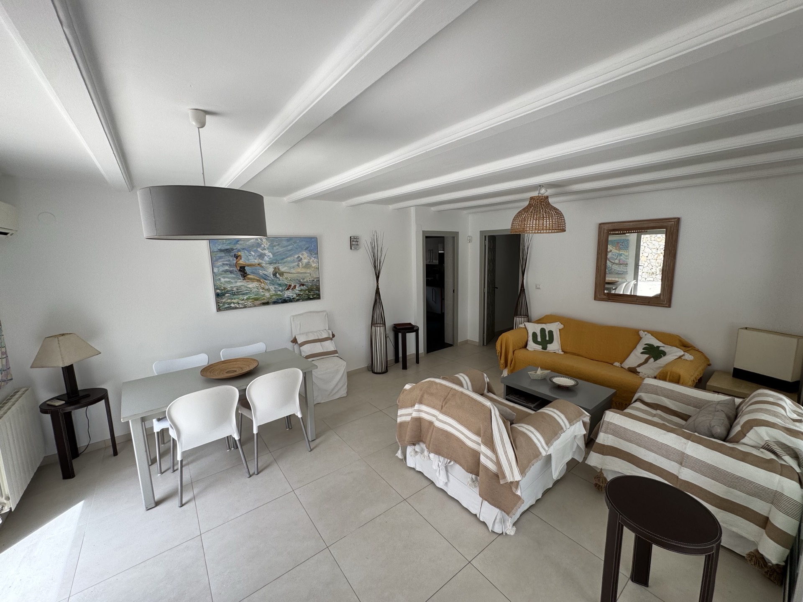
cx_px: 402
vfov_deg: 85.7
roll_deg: +1.8
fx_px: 325
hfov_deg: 102.1
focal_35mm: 14
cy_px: 301
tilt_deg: -9.2
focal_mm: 2.22
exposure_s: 1/217
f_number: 2.2
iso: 40
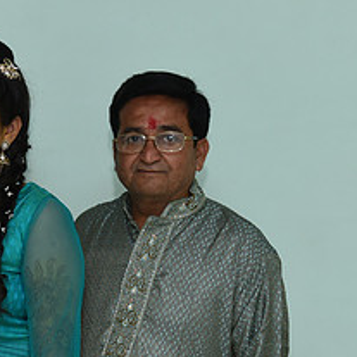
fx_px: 1447
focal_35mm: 124
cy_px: 332
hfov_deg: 13.8
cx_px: -36
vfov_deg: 13.9
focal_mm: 52
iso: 1250
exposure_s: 1/160
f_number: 5.6
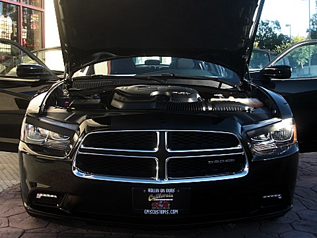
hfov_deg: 39.7
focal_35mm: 48
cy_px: 105
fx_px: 440
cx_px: 157
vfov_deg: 30.2
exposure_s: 1/160
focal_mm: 6.3
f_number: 2.8
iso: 50
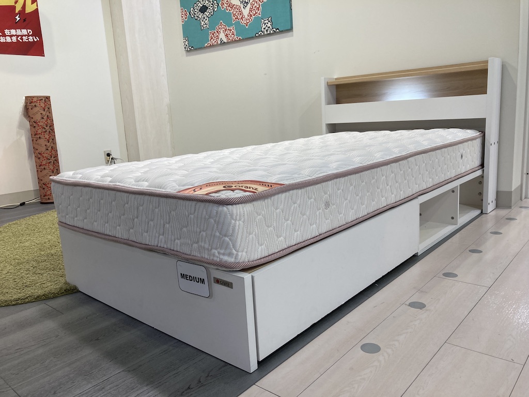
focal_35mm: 28
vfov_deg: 49.7
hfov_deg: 63.4
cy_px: 198
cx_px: 264
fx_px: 428
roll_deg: +3.5
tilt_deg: -11.0
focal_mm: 3.99
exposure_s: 1/60
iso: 50
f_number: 1.8
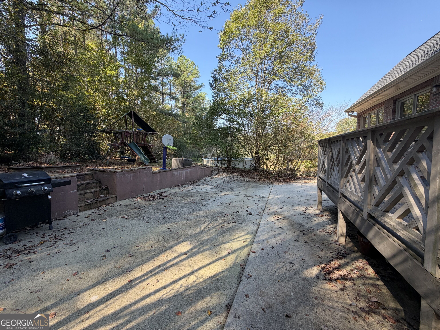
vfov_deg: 85.7
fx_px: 178
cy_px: 165
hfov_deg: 102.1
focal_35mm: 14
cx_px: 220
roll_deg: +0.7
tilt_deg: -4.7
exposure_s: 1/214
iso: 40
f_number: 2.2
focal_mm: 2.22
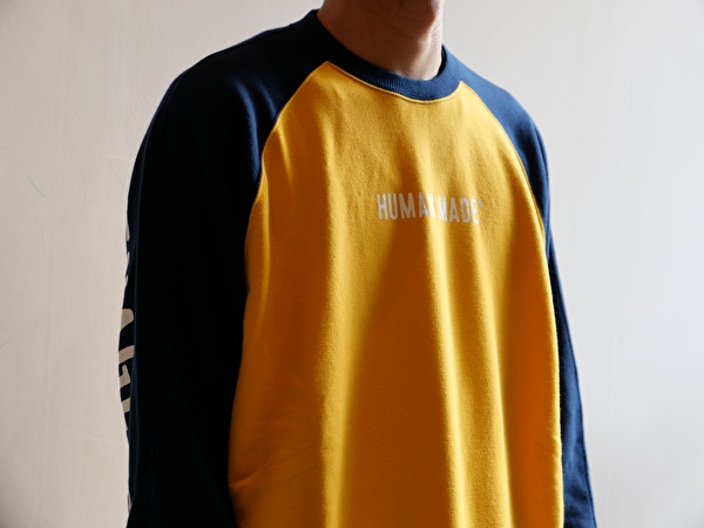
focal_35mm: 75
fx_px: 1525
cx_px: 352
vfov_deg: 19.6
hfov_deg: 26.0
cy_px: 264
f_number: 2.8
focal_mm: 34
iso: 200
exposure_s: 1/160
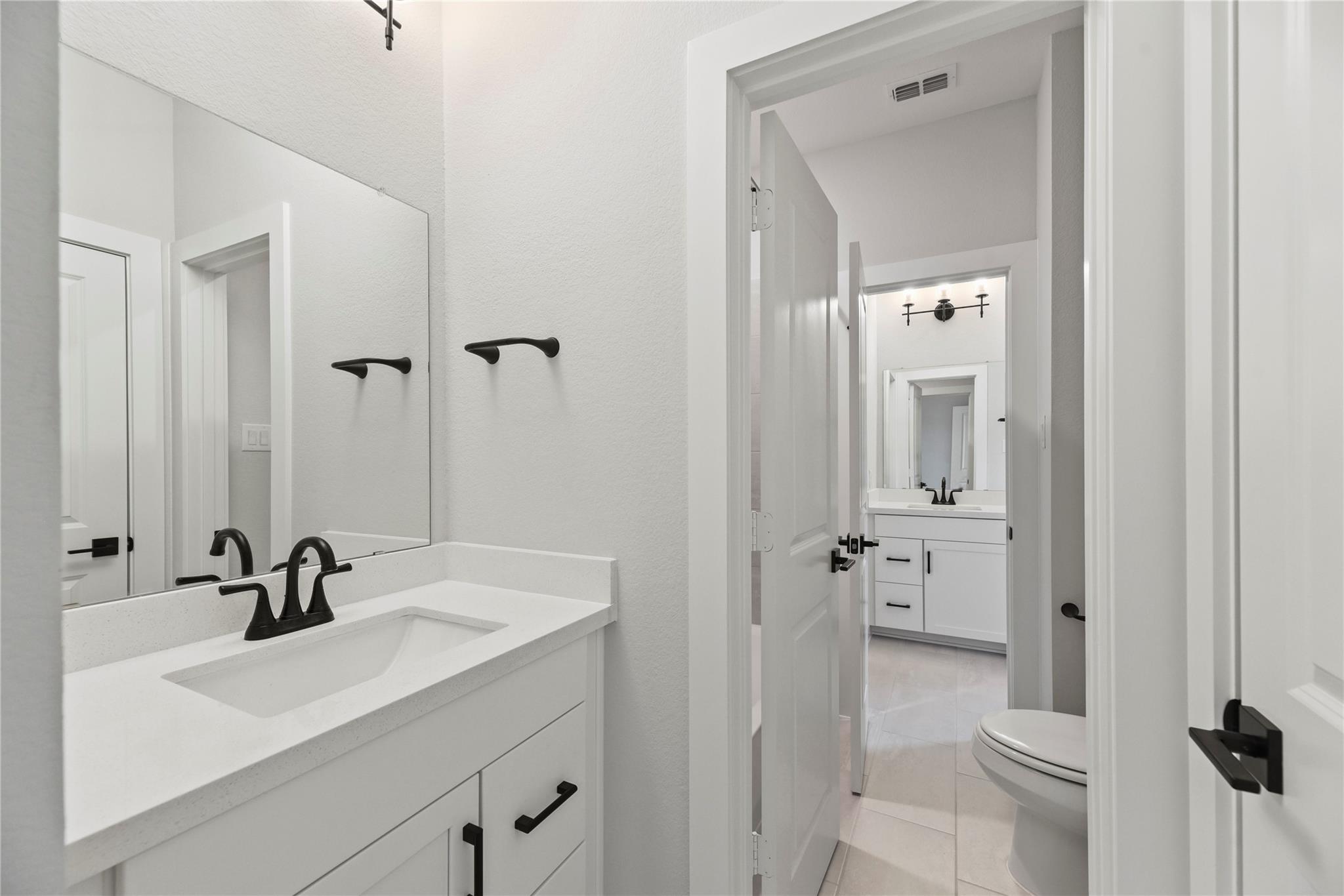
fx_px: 523
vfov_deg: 81.2
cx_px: 672
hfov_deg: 104.2
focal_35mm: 14
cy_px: 448
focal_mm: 14
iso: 800
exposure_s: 1/10
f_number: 8
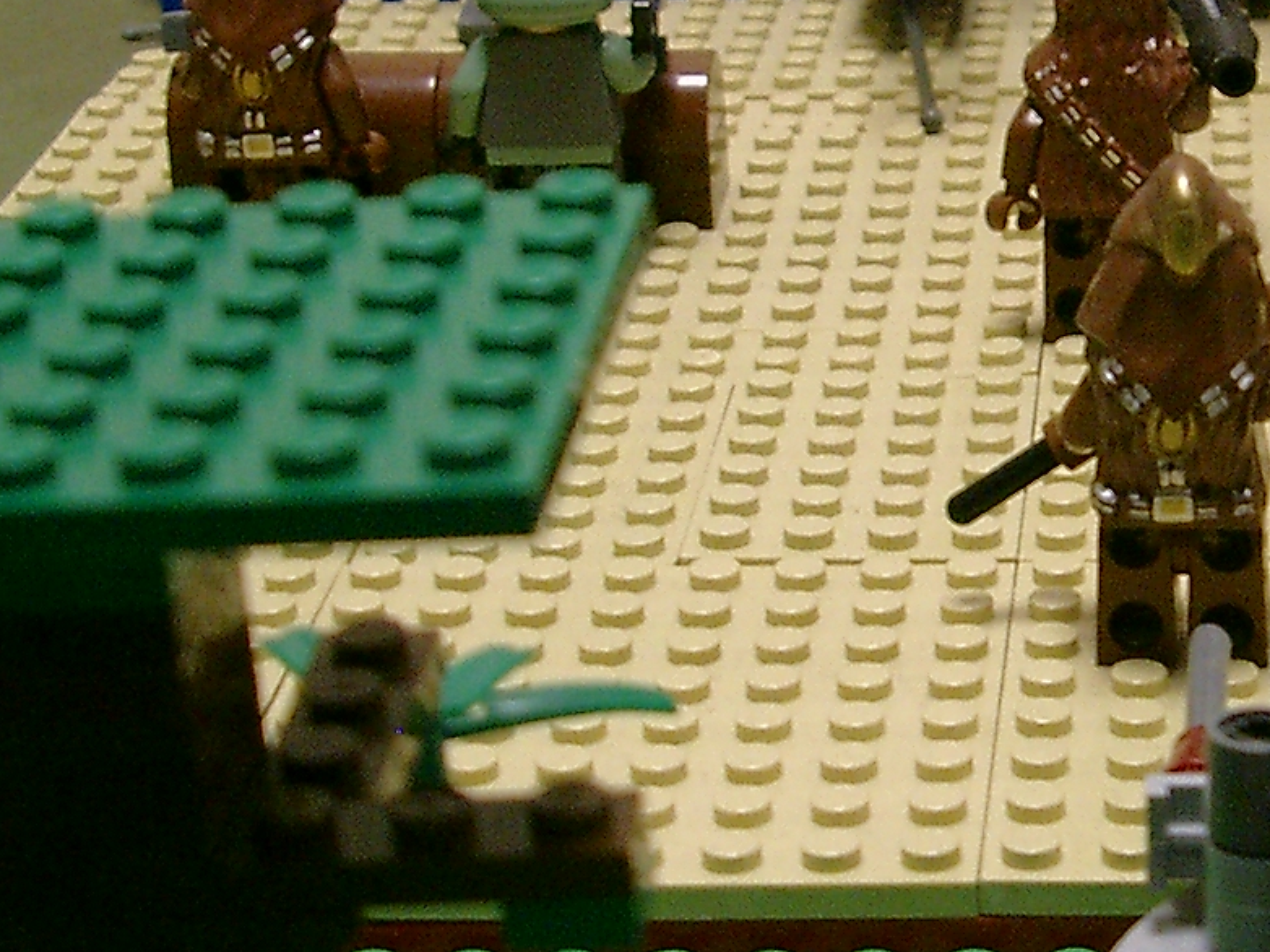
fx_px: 3888
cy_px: 442
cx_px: 1234
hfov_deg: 18.1
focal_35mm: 106
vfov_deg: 14.0
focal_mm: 7.6
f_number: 2.6
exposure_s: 1/40
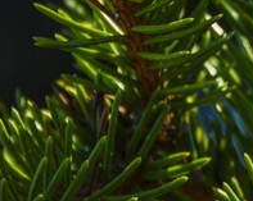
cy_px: 143
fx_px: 8030
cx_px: 342
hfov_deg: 1.8
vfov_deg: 1.4
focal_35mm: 1074
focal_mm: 250
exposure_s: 1/40
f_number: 5.6
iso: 100
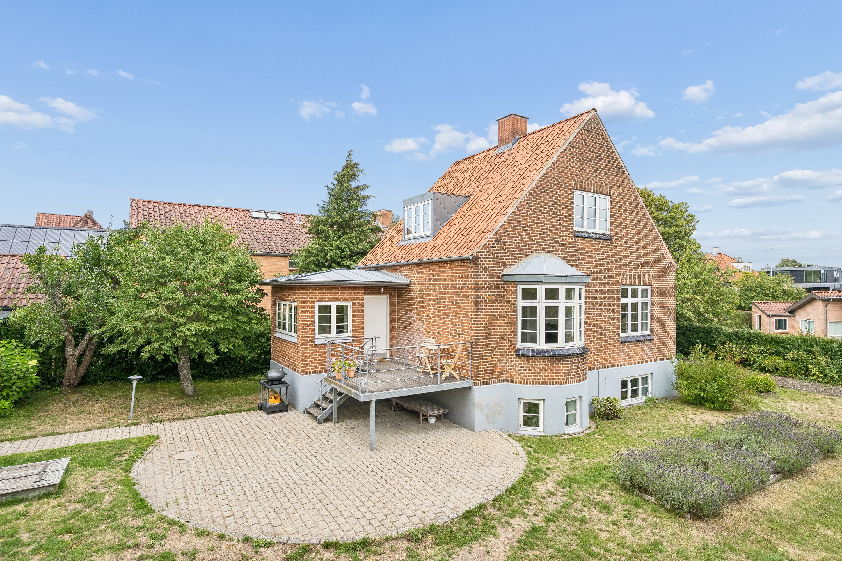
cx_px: 421
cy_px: 280
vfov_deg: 64.6
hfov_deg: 86.9
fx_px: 444
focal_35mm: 19
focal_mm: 19
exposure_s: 1/800
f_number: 7.1
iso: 800
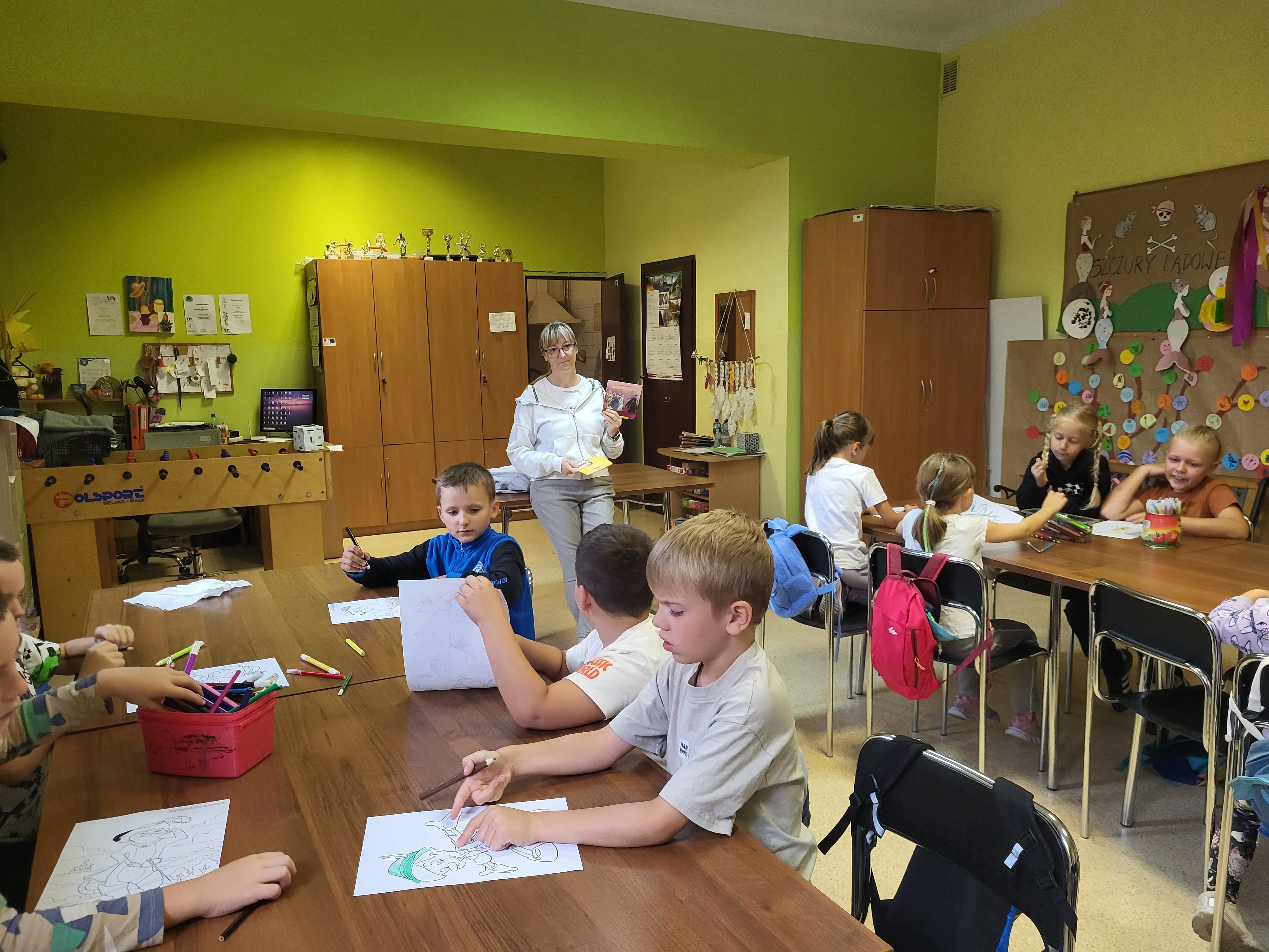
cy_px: 476
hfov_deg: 67.3
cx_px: 634
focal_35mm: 26
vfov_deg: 53.1
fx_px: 953
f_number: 1.8
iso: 320
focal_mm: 5.4
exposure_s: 1/100
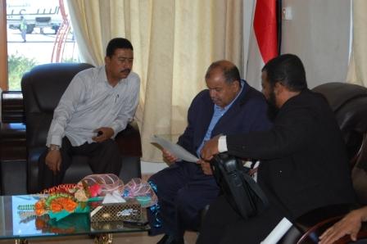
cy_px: 122
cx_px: 184
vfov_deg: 18.2
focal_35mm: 75
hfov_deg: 27.0
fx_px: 764
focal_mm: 50
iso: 400
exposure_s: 1/60
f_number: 5.6
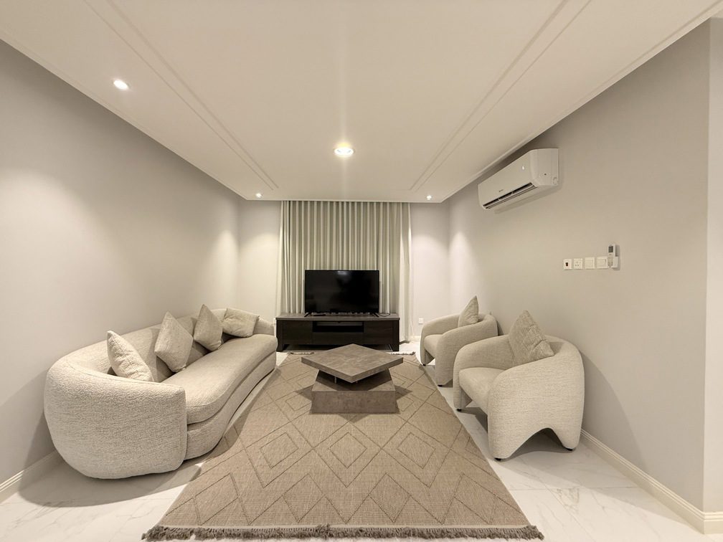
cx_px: 362
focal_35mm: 14
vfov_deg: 85.7
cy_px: 271
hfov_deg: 102.1
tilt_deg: -0.6
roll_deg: -0.7
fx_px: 292
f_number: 2.2
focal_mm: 2.22
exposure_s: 1/60
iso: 250
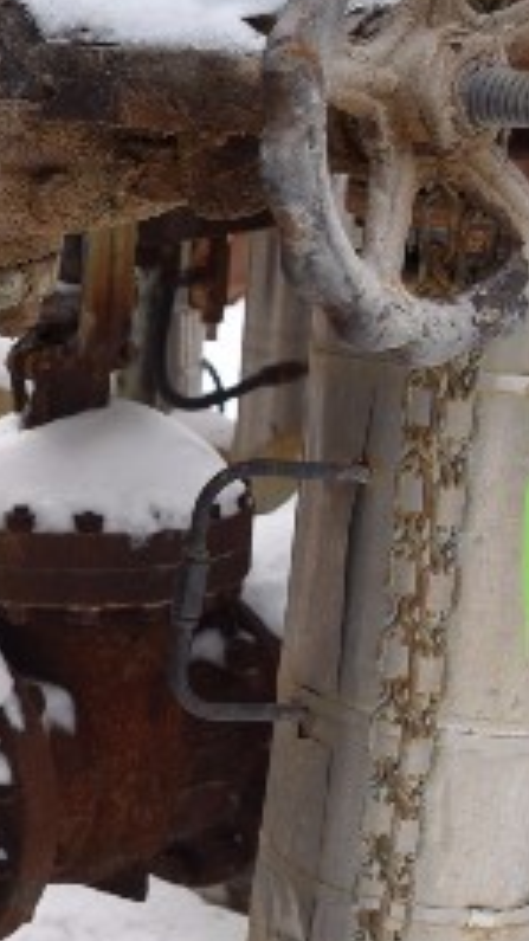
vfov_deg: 21.0
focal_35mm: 100
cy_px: 836
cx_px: -703
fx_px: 2484
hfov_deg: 10.6
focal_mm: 21
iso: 400
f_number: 5.6
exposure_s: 1/125
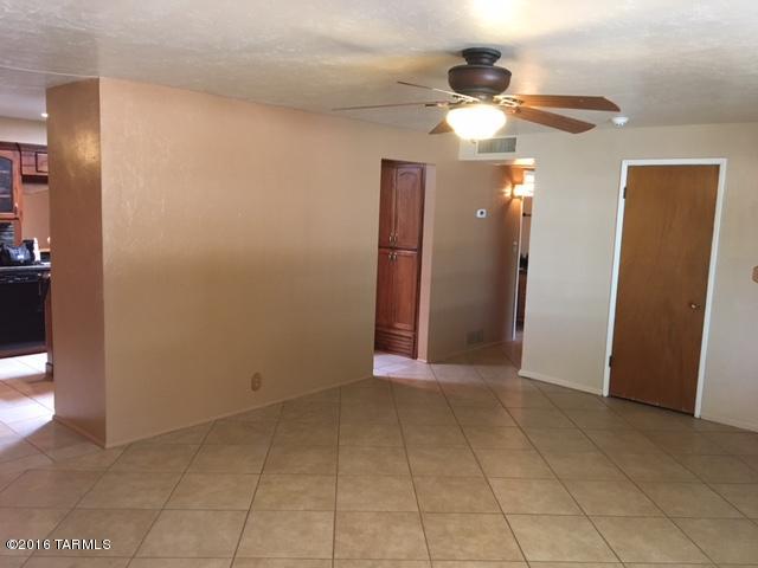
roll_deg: -2.2
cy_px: 284
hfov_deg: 61.7
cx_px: 379
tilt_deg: -5.8
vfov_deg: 48.2
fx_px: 635
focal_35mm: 29
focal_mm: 4.15
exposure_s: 1/24
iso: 200
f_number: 2.2
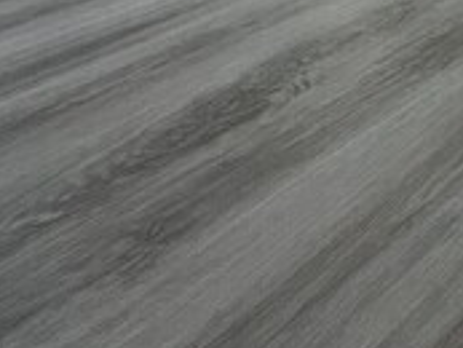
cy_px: -273
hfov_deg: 20.6
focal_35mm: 50
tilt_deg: -3.4
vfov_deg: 20.7
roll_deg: -0.4
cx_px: 887
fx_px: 669
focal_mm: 1.57
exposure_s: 1/120
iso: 100
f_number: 1.8
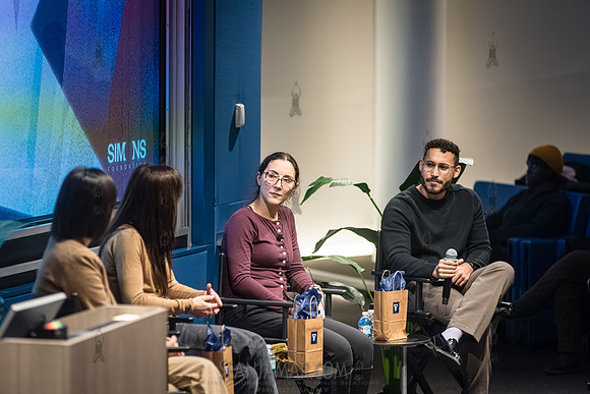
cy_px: 197
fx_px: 2787
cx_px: 295
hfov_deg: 12.1
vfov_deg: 8.1
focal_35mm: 170
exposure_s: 1/250
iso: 6400
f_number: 3.5
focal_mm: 170
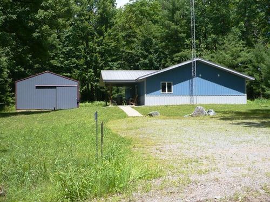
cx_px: 135
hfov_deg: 39.7
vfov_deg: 30.3
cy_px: 101
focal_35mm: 48
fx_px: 374
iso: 100
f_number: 3
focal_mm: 7.9
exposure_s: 1/800
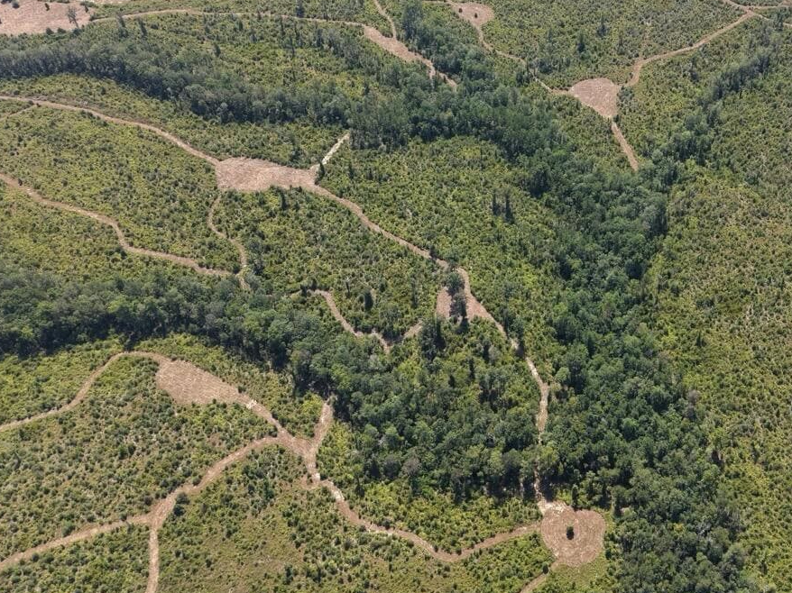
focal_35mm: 35
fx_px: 801
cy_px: 231
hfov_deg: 51.5
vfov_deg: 40.5
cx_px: 538
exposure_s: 1/1500
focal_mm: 8.7
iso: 100
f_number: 1.8
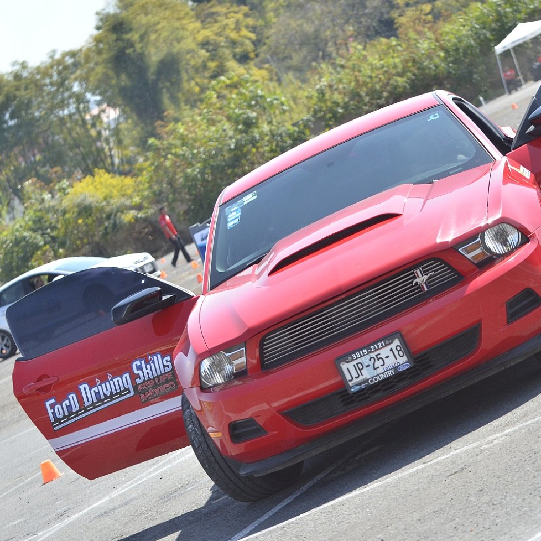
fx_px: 3165
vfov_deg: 9.8
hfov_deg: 9.8
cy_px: 250
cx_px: 375
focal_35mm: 179
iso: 640
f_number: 5.6
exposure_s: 1/2000
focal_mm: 86
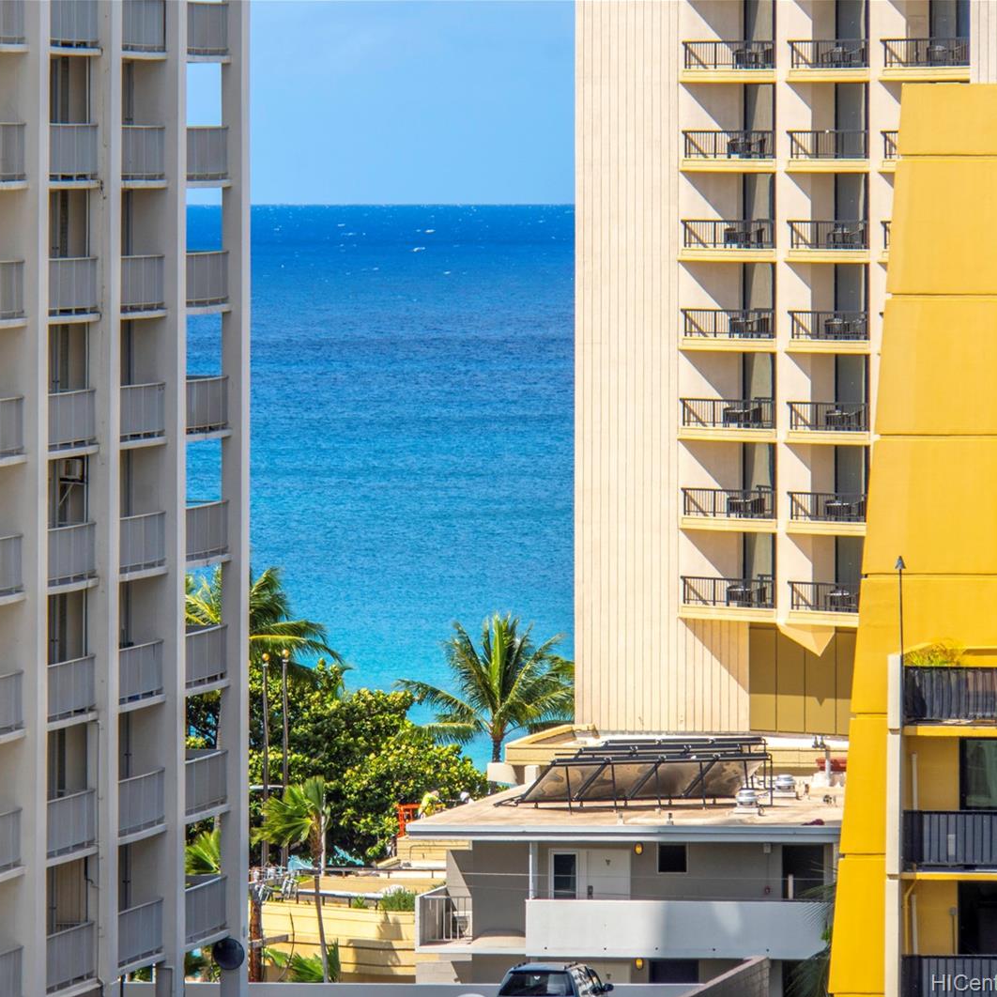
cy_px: 499
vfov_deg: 4.6
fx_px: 12513
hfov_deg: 4.6
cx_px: 330
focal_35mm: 384
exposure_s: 1/320
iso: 200
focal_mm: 200
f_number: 14
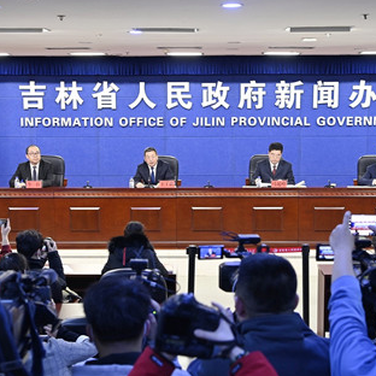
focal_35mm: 62
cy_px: 208
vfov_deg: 27.7
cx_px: 204
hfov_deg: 27.7
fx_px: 762
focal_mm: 38
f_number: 3.5
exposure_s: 1/100
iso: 1250
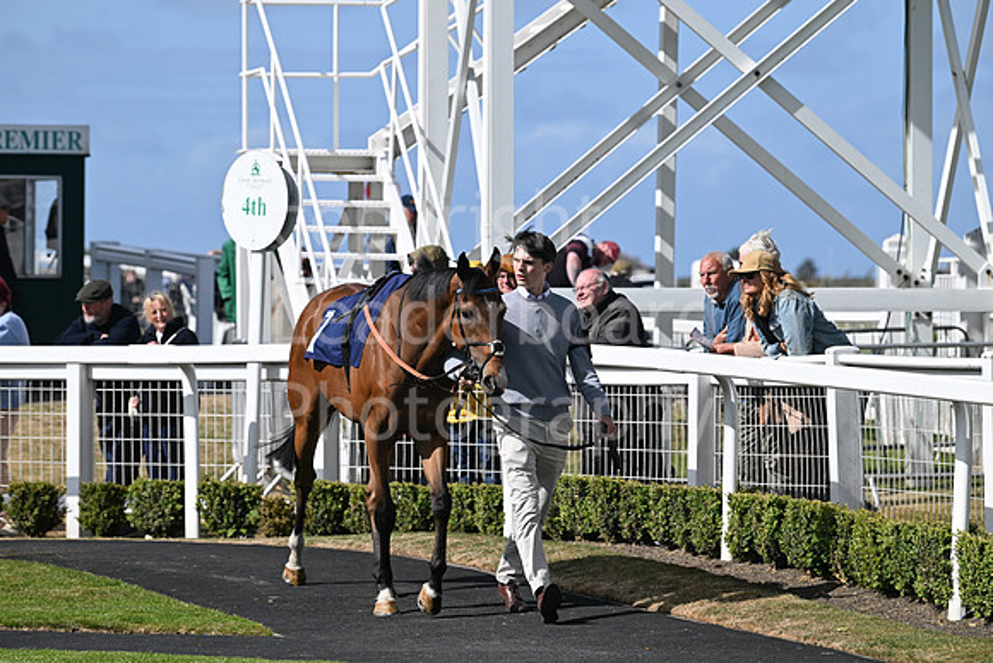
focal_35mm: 200
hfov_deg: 10.3
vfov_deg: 6.9
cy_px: 332
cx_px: 496
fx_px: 5518
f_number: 5.6
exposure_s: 1/3200
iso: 400
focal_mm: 200
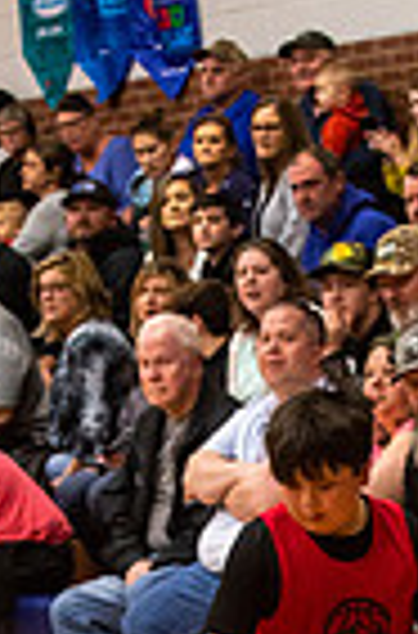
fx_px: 6509
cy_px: 701
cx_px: 173
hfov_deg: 3.7
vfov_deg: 5.6
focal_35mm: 371
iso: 5000
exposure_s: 1/500
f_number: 4
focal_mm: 116
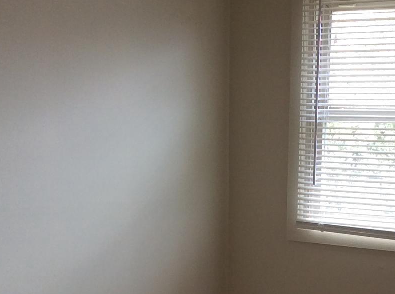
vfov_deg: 16.9
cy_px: 362
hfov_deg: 23.5
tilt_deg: -13.3
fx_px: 945
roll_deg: -0.4
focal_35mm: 83
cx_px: 266
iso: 32
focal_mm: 3.3
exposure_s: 1/120
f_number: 2.4
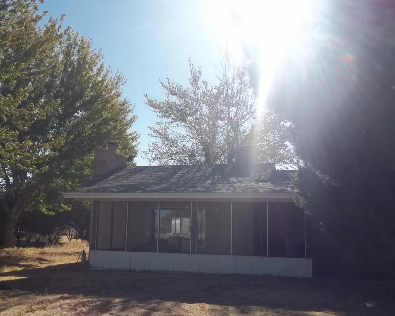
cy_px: 165
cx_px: 200
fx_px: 421
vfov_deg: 41.2
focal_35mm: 36
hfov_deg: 50.3
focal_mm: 5.7
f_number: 8.8
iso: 64
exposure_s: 1/160
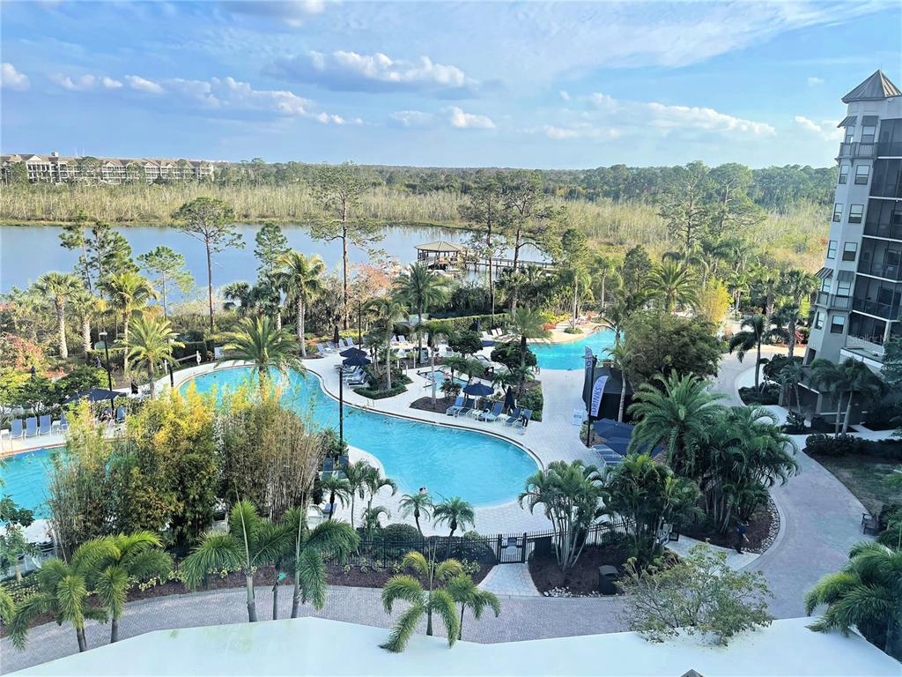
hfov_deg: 69.4
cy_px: 338
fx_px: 651
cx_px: 451
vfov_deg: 54.9
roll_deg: -1.1
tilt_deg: -14.1
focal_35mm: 25
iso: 32
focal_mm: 5.1
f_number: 1.6
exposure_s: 1/1238
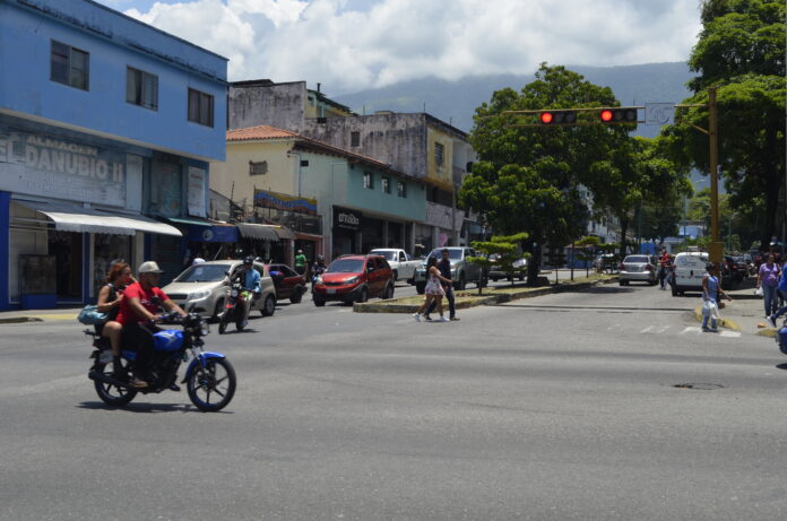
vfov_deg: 28.0
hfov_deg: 41.2
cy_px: 260
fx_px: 1047
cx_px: 394
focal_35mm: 48
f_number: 8
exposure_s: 1/250
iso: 110
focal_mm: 32
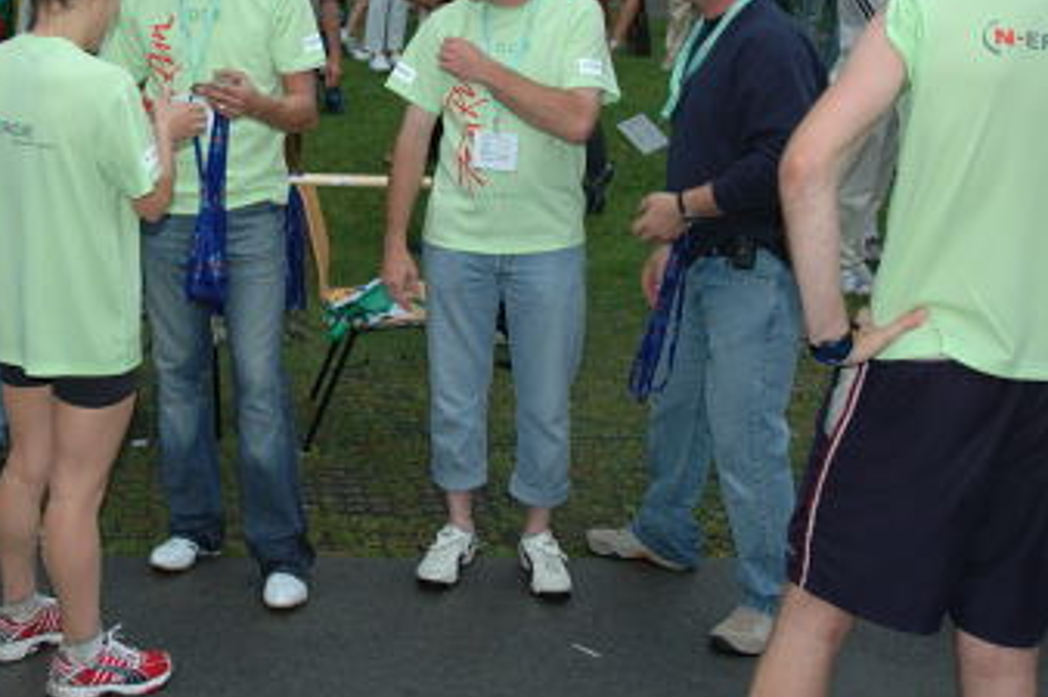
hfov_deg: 35.7
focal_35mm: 55
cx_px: 301
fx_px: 1600
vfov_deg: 24.2
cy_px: 147
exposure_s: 1/60
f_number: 4
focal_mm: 22
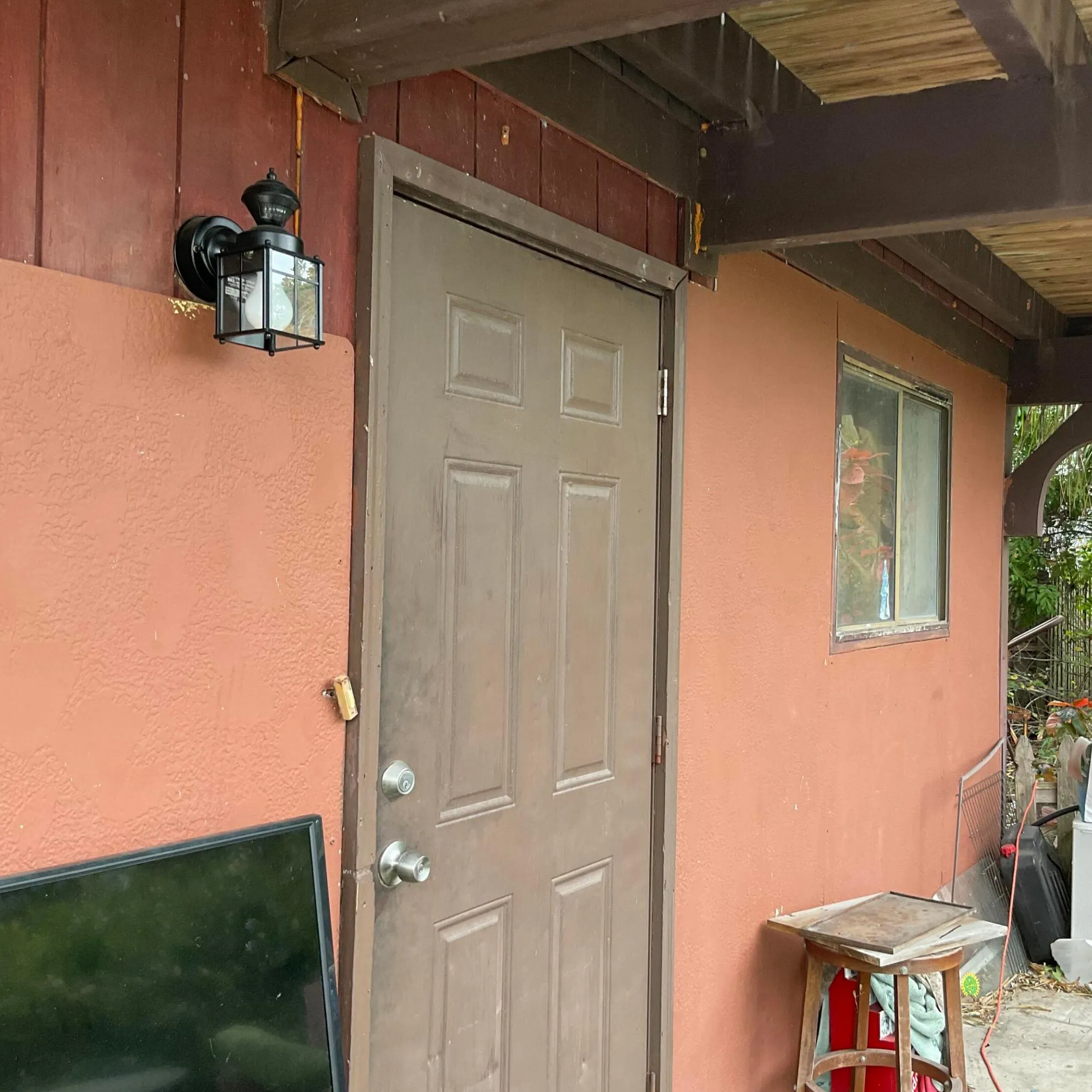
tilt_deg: +0.8
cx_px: 664
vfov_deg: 47.2
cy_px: 551
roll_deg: -1.8
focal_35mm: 35
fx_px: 1249
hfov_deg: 46.9
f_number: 1.8
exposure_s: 1/122
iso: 50
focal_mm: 3
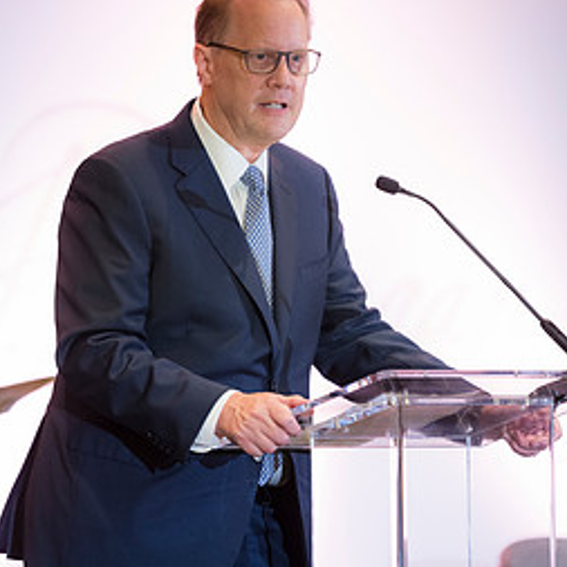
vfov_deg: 5.8
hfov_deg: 5.8
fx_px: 5597
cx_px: 240
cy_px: 233
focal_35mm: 302
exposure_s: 1/125
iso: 1800
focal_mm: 200
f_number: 2.8
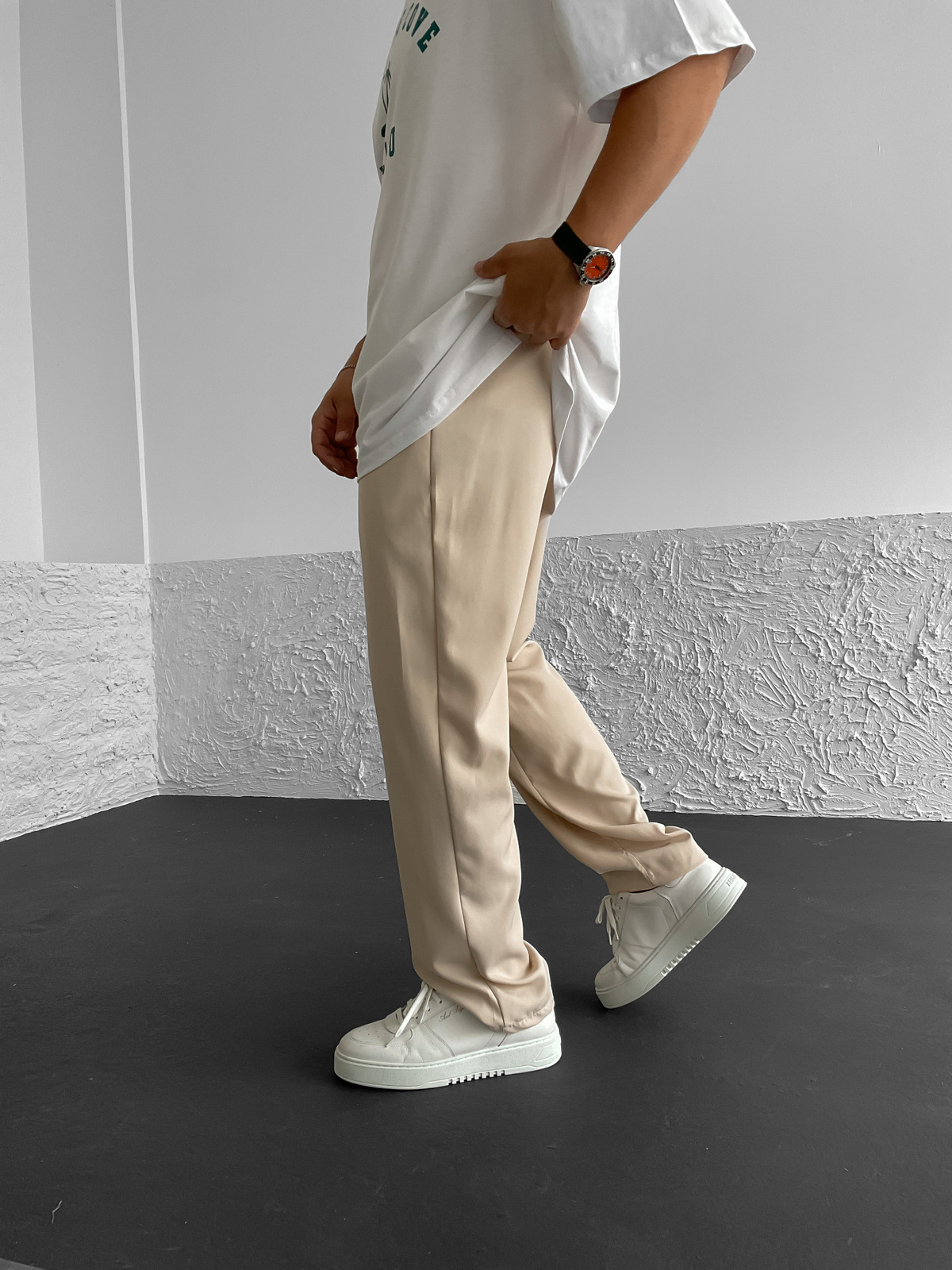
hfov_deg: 48.2
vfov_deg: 61.7
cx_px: 476
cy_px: 635
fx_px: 1063
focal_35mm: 29
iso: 64
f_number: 1.8
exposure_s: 1/110
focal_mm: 3
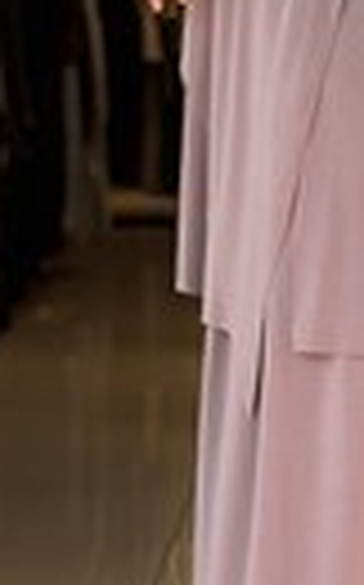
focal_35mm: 203
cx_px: 391
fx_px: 3229
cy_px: 122
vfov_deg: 10.3
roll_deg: -0.9
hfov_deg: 6.4
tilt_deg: -1.2
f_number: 1.78
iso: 80
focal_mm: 6.86
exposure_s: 1/437
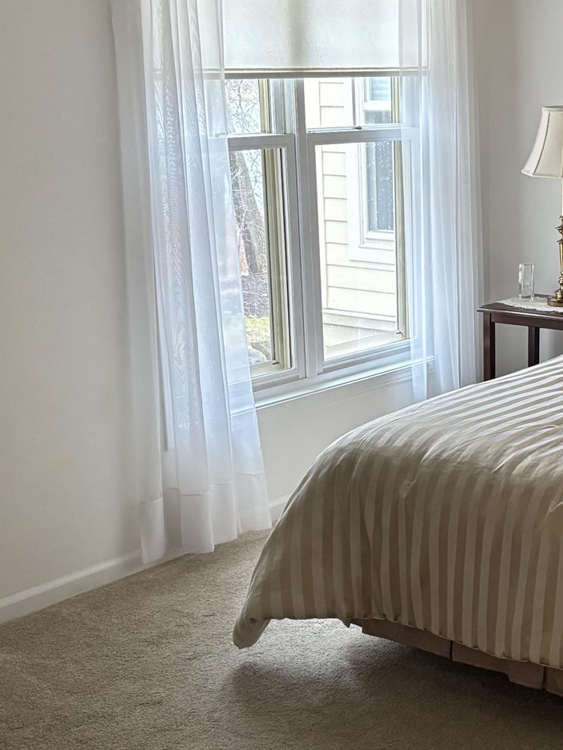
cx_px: 481
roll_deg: -0.5
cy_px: 447
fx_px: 1388
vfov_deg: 30.2
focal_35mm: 64
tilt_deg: -16.6
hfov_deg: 22.5
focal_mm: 5.96
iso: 320
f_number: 1.6
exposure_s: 1/60
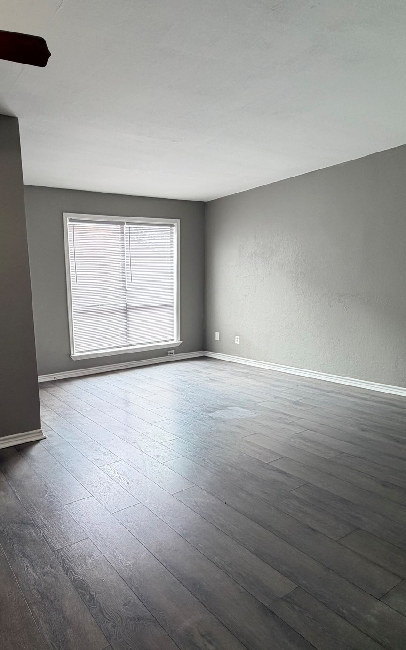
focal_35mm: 22
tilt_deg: -11.8
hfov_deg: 53.1
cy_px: 361
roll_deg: +1.6
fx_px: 390
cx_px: 112
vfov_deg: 79.4
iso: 100
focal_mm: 2.22
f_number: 2.2
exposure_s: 1/120
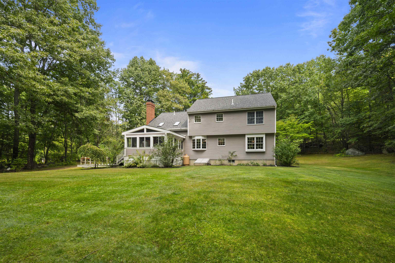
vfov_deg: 77.2
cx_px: 198
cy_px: 132
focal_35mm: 15
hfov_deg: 100.4
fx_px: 164
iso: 250
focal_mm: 15
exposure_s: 1/20
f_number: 7.1
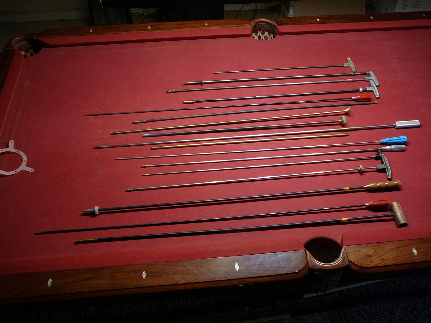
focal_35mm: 35
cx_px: 216
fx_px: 436
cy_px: 162
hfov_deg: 52.6
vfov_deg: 40.7
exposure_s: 1/13
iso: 100
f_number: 2.8
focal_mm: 5.2
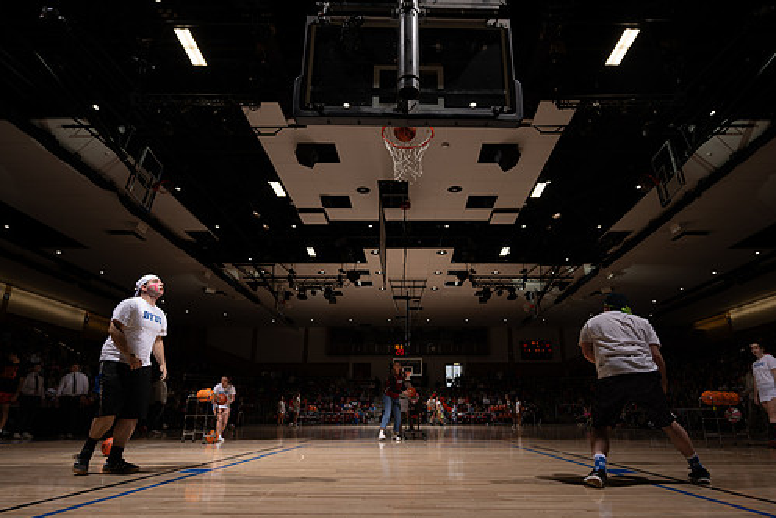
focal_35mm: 21
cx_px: 410
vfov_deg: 59.4
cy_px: 286
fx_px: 453
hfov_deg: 81.1
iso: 80
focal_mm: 14
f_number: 5
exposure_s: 1/100
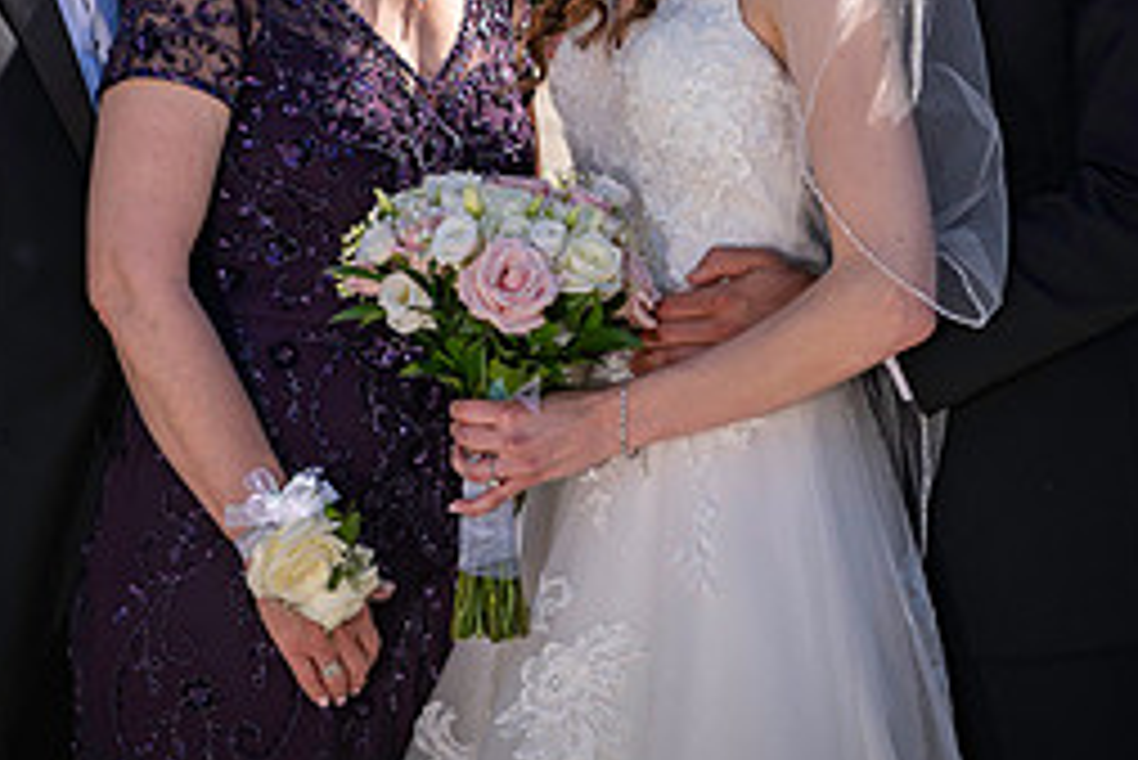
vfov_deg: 11.4
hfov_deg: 17.2
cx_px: 594
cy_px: -45
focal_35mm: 119
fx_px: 3764
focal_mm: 52
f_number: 3.2
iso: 100
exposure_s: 1/2500
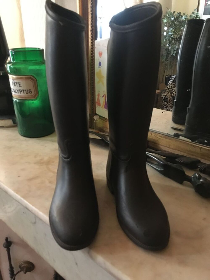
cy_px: 140
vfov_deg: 61.7
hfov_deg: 48.2
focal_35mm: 29
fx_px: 235
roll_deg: -0.3
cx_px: 105
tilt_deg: -26.4
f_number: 2.2
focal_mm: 4.15
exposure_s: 1/17
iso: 320
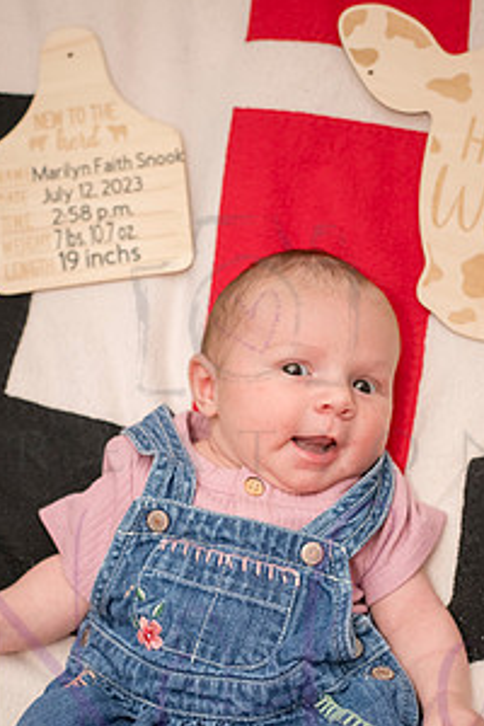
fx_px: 1512
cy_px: 537
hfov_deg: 18.2
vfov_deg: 26.7
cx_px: 254
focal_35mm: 75
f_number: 4
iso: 800
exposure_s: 1/250
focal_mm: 50
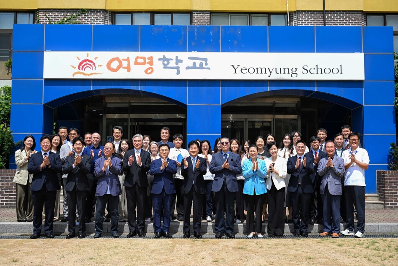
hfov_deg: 44.5
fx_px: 486
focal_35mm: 44
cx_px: 199
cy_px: 133
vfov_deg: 30.5
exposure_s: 1/160
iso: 32
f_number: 6.3
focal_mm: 44
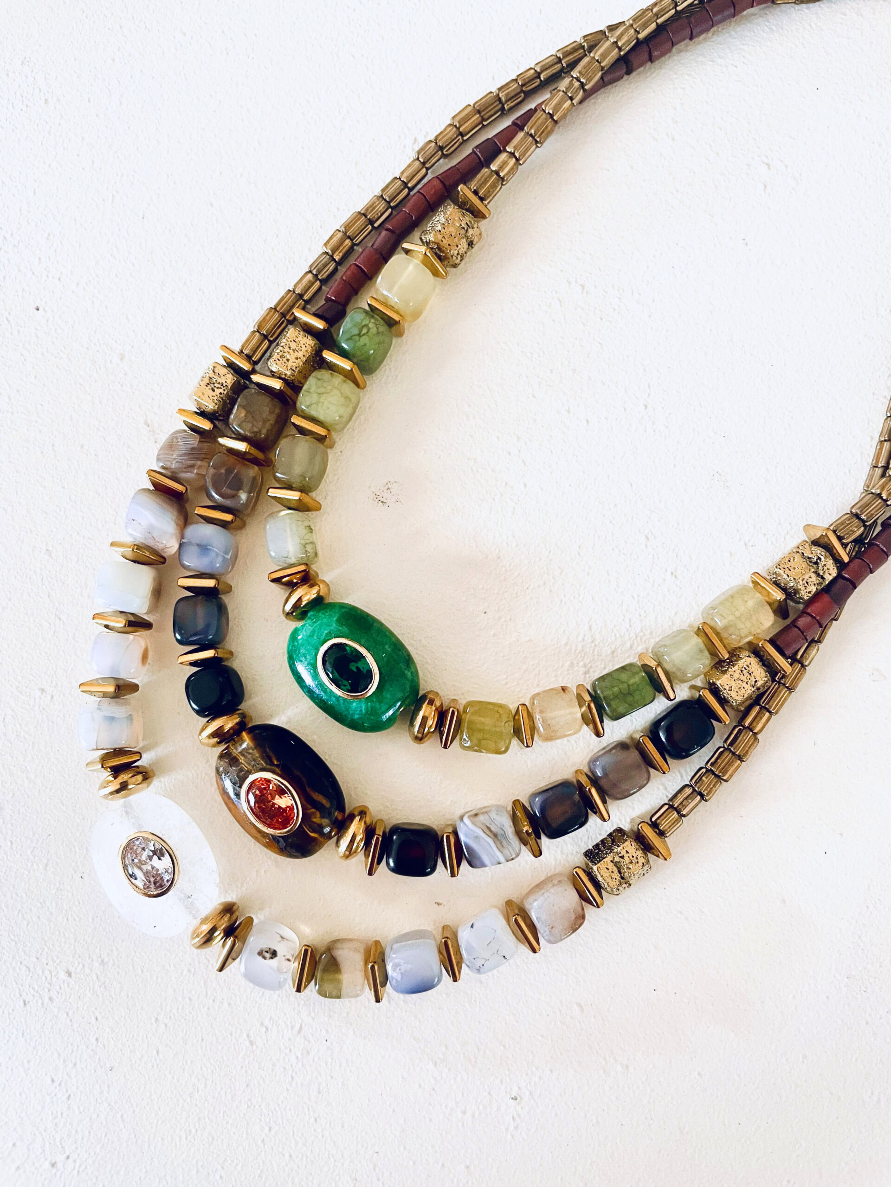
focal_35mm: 26
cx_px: 446
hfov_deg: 53.1
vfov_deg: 67.3
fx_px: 892
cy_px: 594
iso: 125
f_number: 1.6
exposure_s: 1/64
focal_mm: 4.2
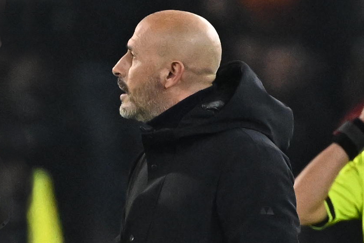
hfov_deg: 3.4
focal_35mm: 600
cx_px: 182
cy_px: 122
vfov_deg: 2.3
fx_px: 6066
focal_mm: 400
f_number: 4
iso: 5000
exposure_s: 1/1600
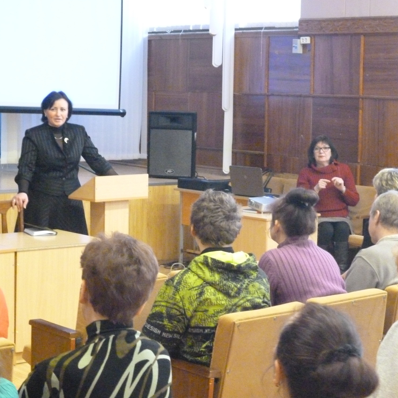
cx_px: 183
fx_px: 1080
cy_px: 198
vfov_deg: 20.9
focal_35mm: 83
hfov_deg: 20.9
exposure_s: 1/8
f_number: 5
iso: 1250
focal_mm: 12.5
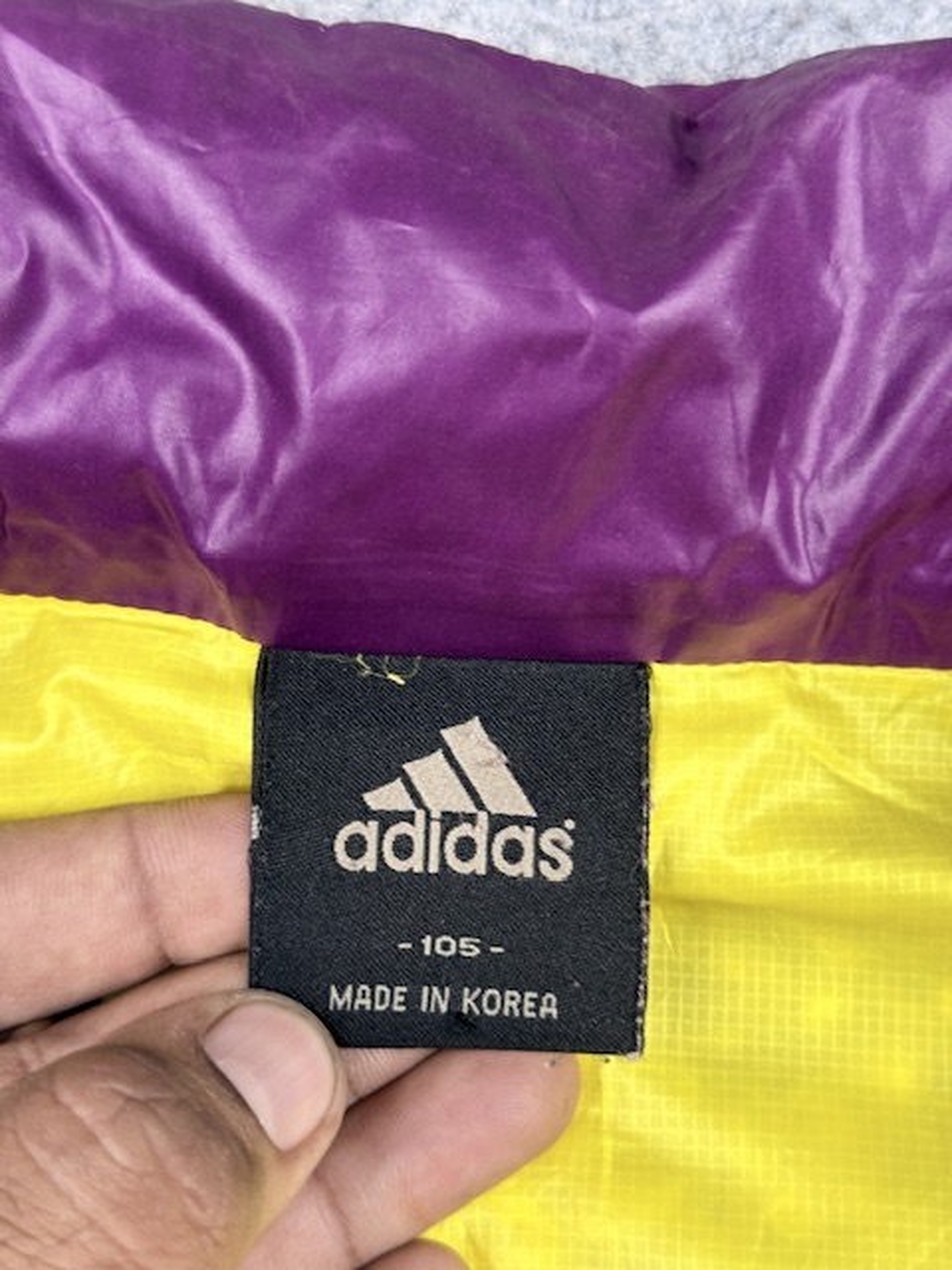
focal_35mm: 48
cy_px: 635
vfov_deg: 39.7
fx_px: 1760
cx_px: 476
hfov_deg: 30.3
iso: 80
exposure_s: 1/100
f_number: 1.78
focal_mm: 6.76
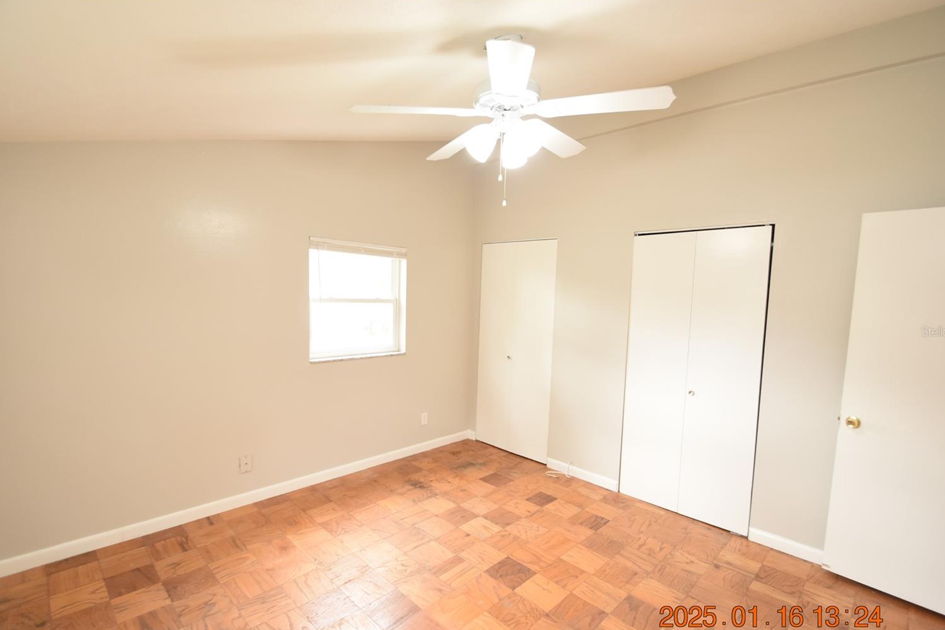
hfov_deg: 96.7
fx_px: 420
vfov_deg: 73.7
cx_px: 474
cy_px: 331
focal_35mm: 16
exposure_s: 1/60
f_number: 3.5
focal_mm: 10
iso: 900
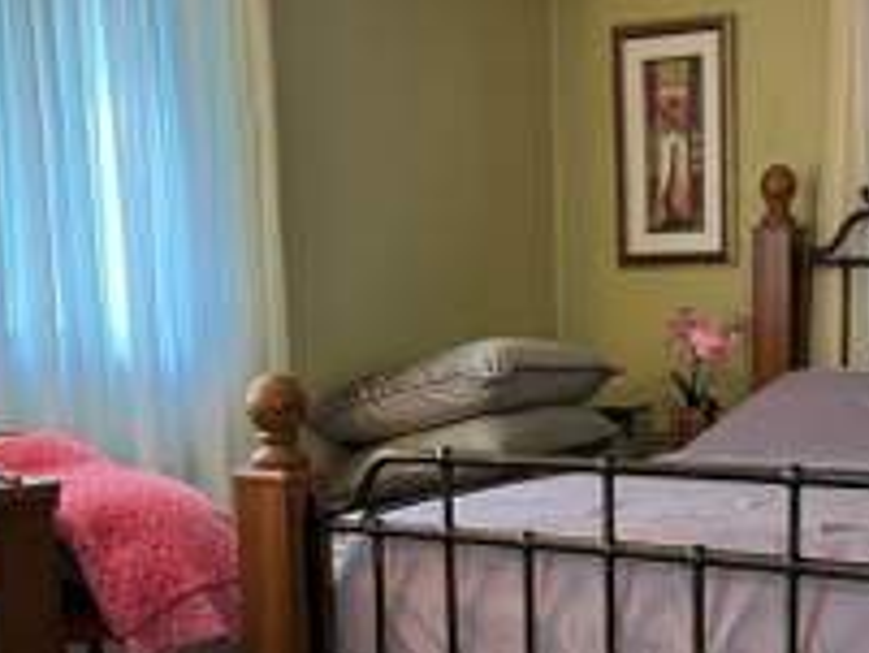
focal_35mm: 62
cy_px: 562
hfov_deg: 30.8
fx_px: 1557
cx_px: 627
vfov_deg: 23.2
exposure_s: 1/30
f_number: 1.6
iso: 500
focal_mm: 5.1
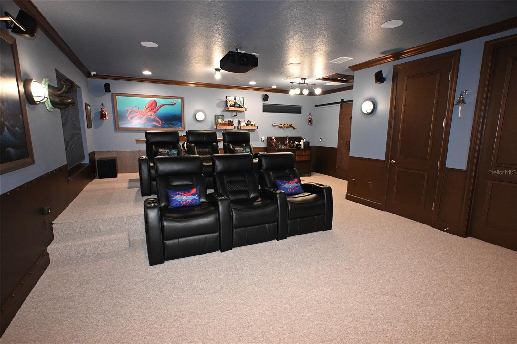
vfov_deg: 67.3
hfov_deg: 90.0
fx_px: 258
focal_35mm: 18
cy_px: 172
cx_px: 258
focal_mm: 12
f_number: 4
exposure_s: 1/60
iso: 2500
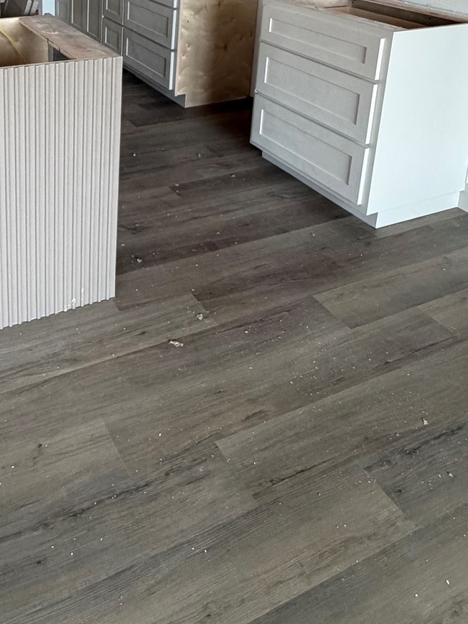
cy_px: 39
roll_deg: -0.9
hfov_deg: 40.9
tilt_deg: -13.9
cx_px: 85
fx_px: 595
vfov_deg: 48.3
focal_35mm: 33
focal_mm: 2.22
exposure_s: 1/111
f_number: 2.2
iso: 320
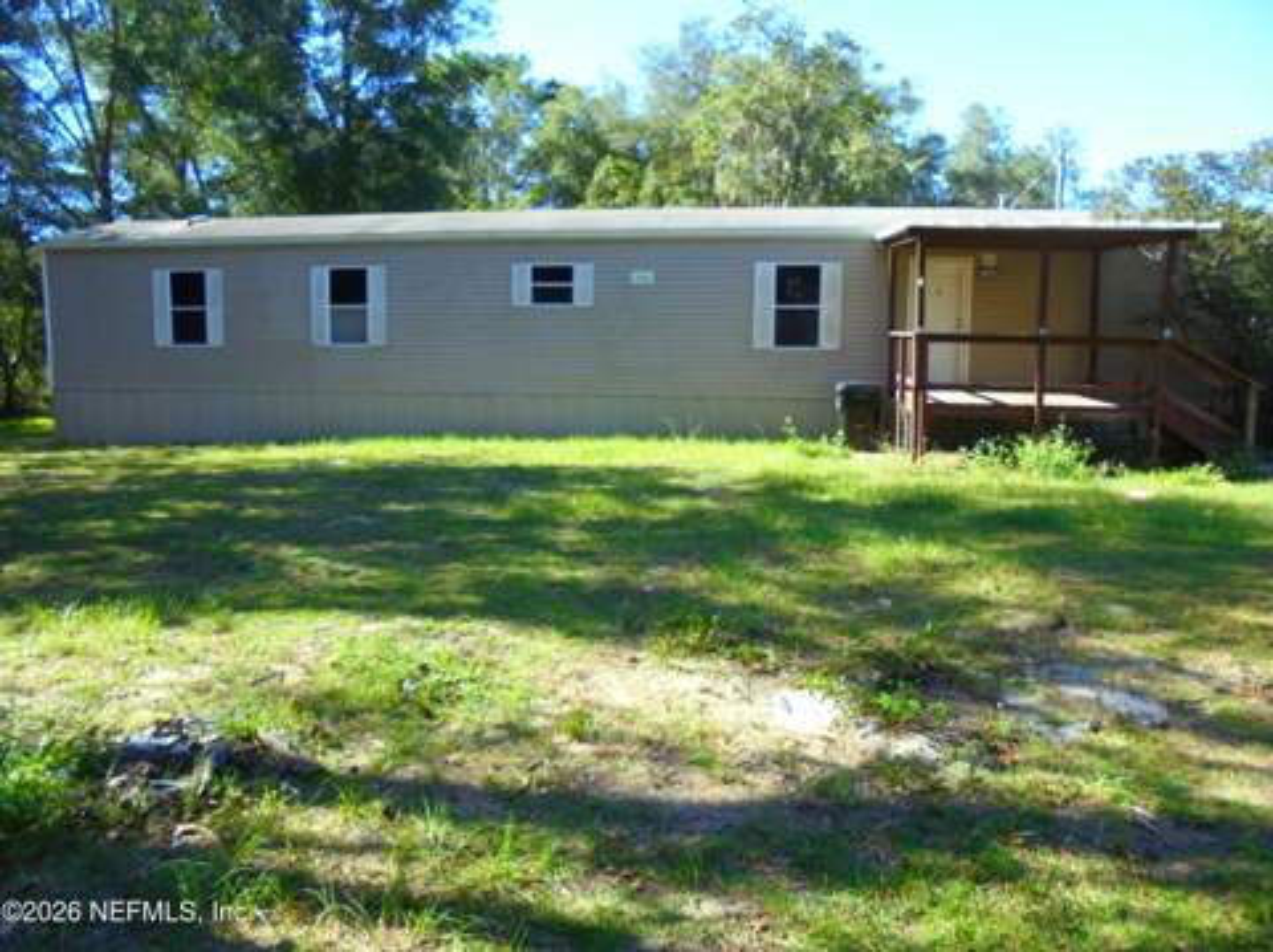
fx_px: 955
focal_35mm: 26
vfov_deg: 53.0
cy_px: 476
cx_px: 636
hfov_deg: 67.4
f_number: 3.5
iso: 100
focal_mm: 4.6
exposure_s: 1/200
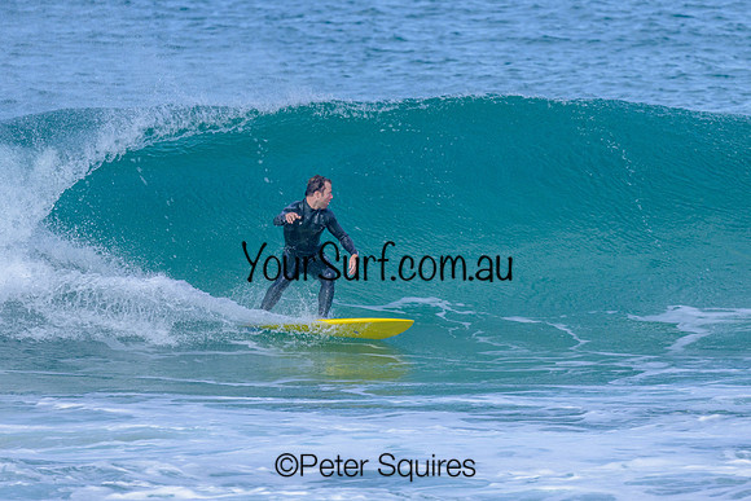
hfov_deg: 1.9
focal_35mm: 1099
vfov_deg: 1.3
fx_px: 22940
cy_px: 157
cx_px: 370
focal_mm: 800
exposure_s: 1/2000
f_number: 6.3
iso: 400
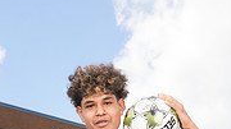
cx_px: 100
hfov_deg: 17.4
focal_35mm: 123
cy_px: 281
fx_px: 753
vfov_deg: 9.1
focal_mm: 47
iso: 100
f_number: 7.1
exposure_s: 1/200
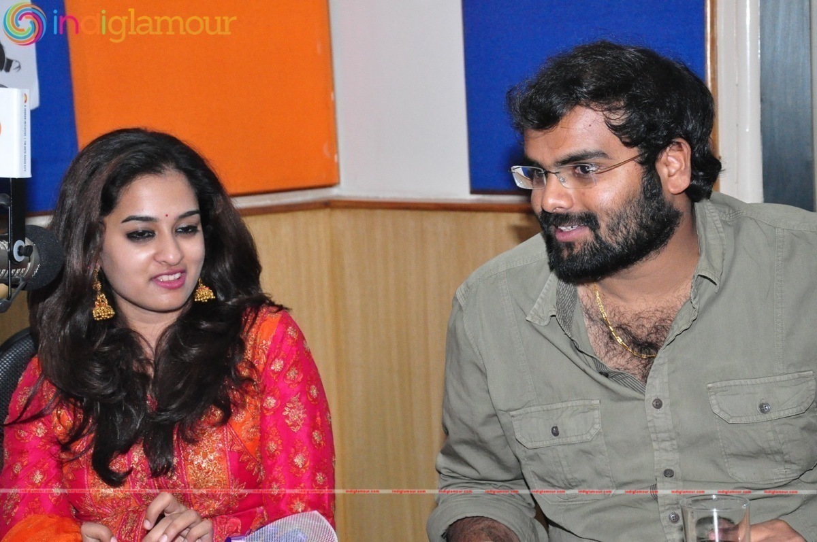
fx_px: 1972
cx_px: 408
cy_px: 271
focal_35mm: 87
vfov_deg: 15.7
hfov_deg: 23.4
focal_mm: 58
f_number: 5
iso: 3200
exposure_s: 1/125
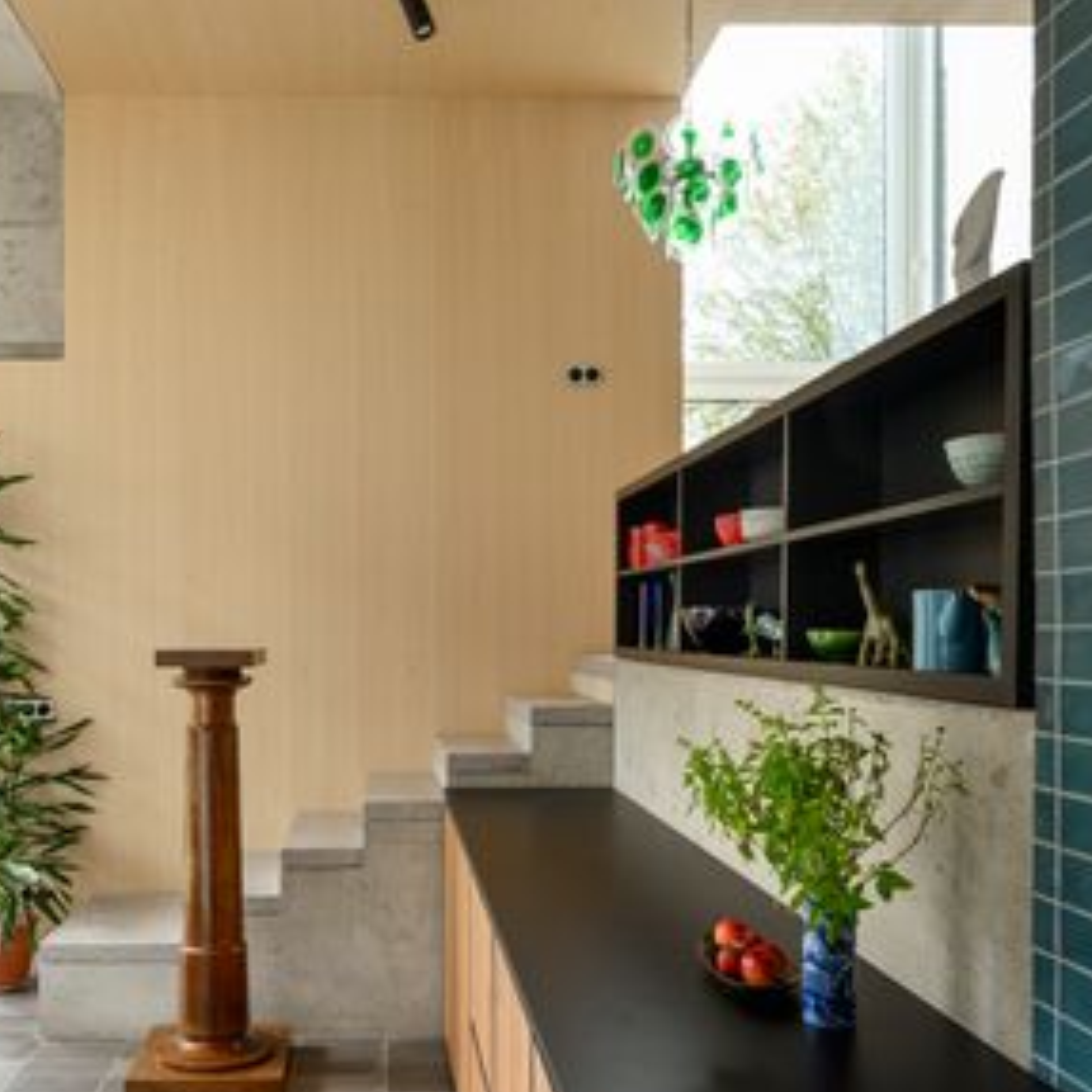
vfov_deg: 54.0
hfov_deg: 53.5
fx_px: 1071
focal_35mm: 30
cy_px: 554
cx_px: 415
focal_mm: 23
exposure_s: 1/6
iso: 100
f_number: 10
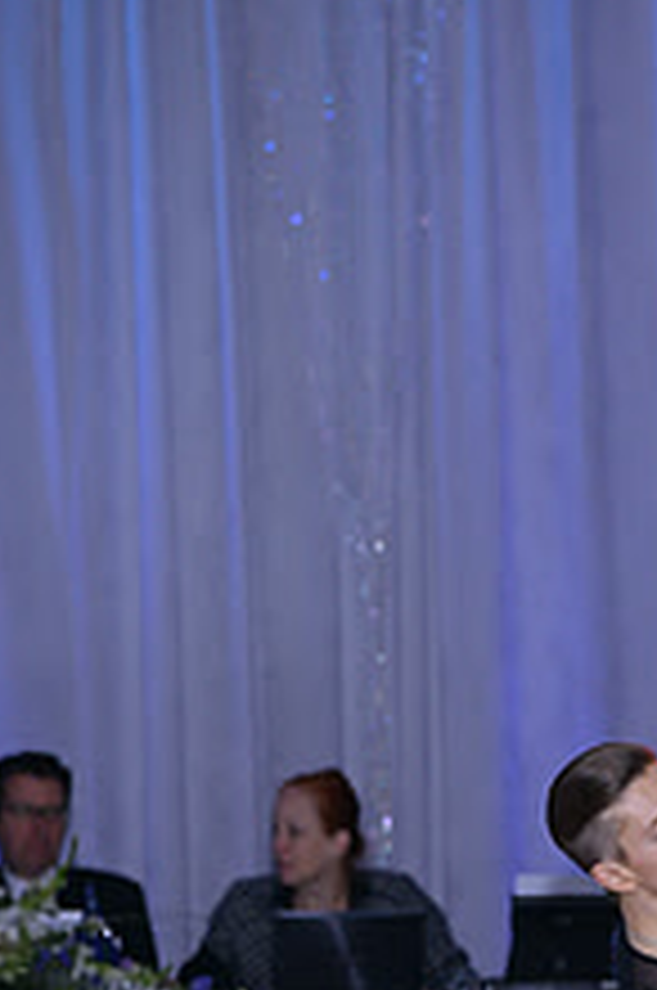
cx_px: 794
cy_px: 1264
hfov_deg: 4.3
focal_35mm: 317
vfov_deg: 6.5
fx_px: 8705
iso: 1250
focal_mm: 120
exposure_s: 1/250
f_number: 4.5
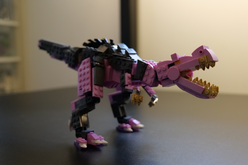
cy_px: 82
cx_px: 124
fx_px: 282
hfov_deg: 47.4
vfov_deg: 32.6
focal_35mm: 41
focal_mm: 41
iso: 5000
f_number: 4.8
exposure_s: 1/60
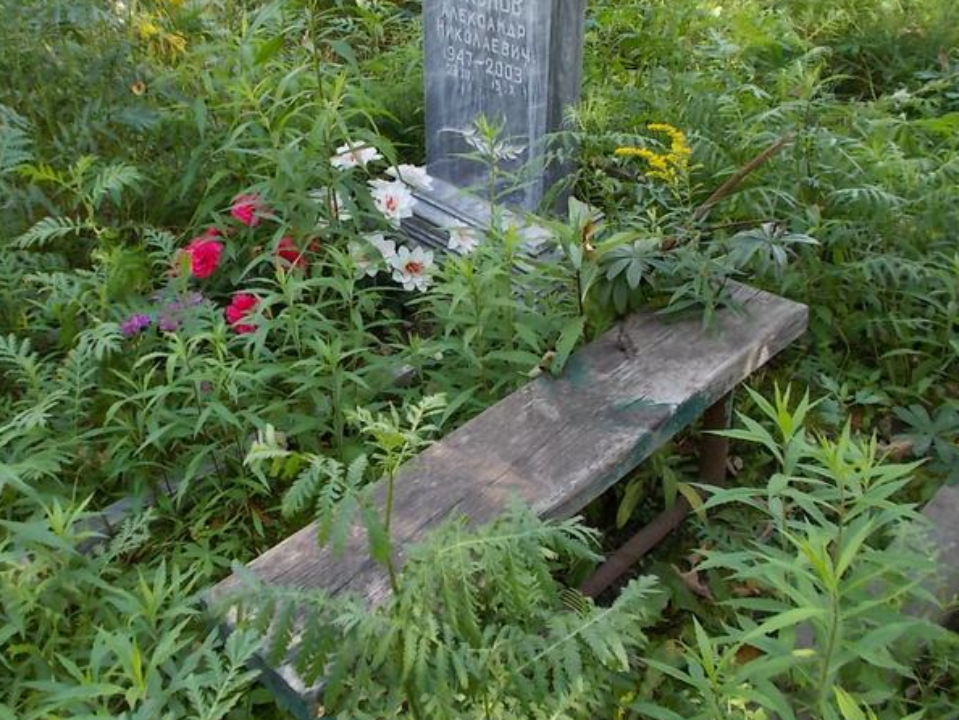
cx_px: 408
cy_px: 245
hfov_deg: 52.4
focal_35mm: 35
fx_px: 970
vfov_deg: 40.3
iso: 80
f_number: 3.2
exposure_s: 1/100
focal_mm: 4.6
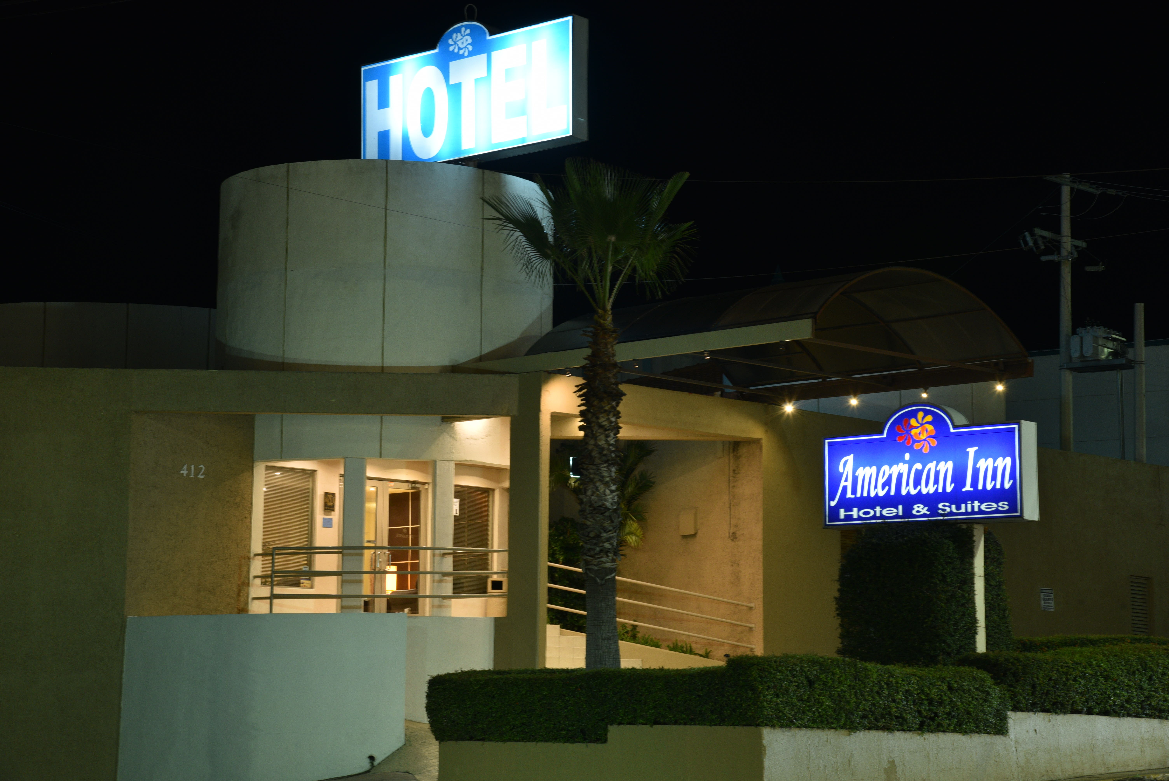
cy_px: 390
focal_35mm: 75
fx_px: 2436
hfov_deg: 27.0
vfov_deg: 18.2
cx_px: 584
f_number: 13
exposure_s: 2
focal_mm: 75
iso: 500
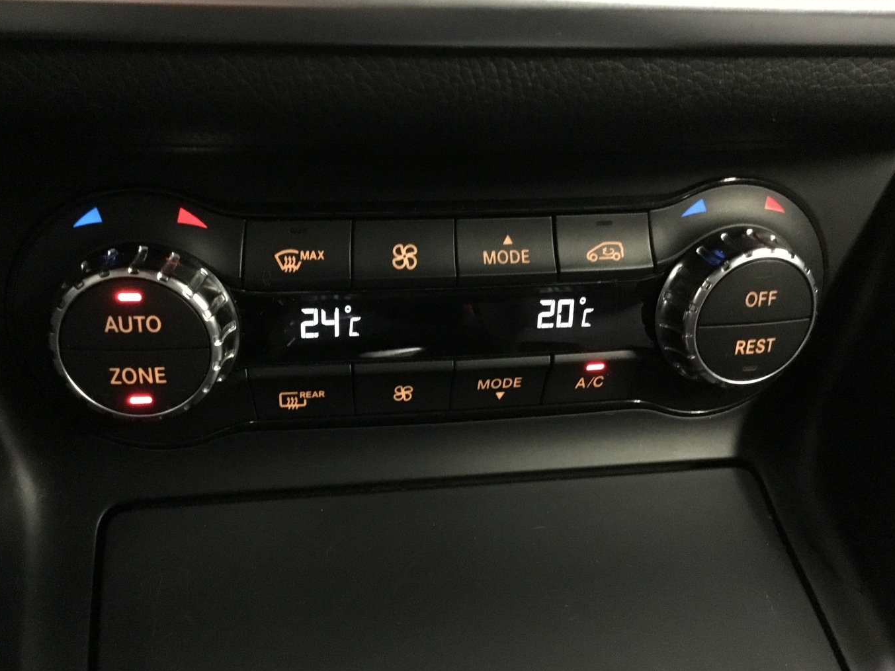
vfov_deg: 42.9
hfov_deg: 55.3
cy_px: 342
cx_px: 425
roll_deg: -4.1
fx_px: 853
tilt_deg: -37.7
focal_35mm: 33
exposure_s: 1/17
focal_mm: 3.3
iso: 800
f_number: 2.4
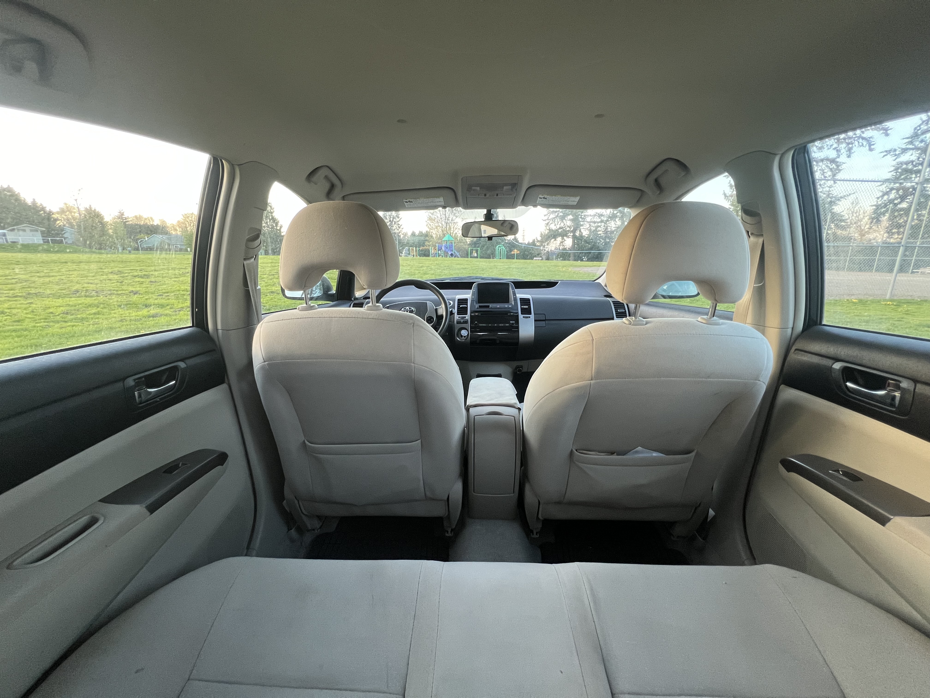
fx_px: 349
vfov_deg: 89.9
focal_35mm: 13
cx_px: 465
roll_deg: +0.3
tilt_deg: -14.0
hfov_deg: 106.2
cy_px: 349
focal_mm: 1.57
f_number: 1.8
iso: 250
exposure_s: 1/77
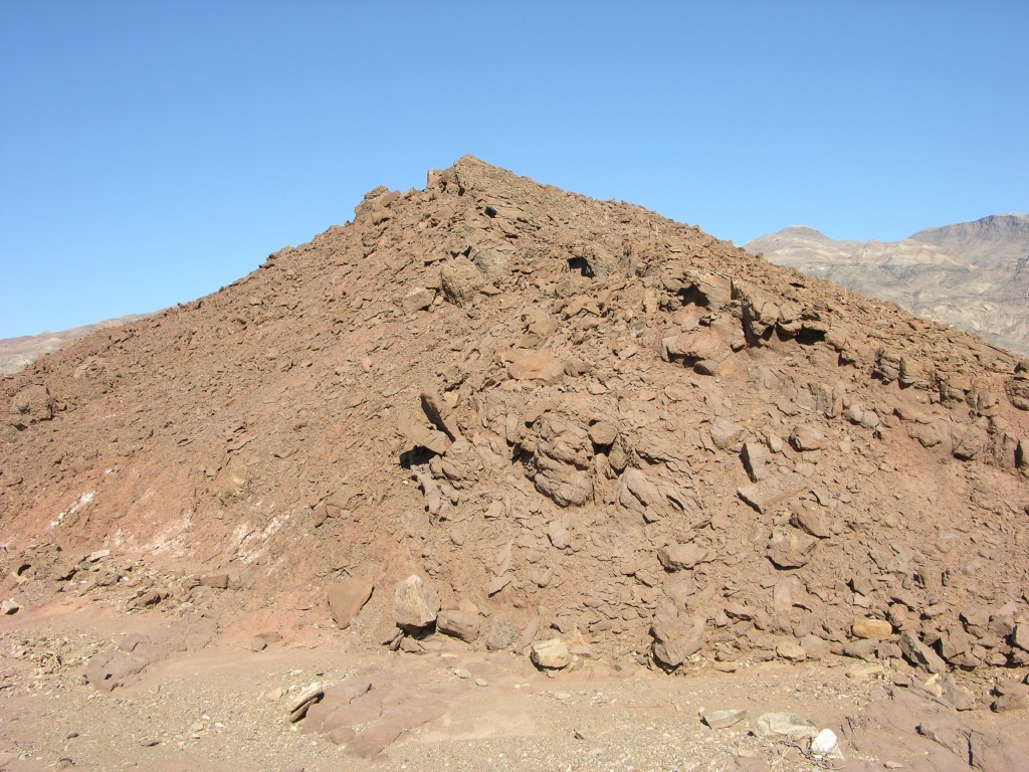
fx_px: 1040
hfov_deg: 52.6
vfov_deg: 40.7
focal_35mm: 35
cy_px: 386
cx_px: 514
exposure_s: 1/220
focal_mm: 8.9
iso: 50
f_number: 5.6
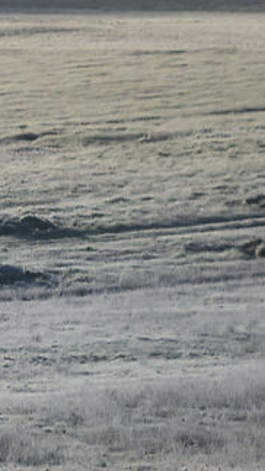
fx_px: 7086
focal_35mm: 568
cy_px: 379
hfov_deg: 2.0
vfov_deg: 3.8
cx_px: -1418
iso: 400
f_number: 8
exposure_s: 1/1000
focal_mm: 73
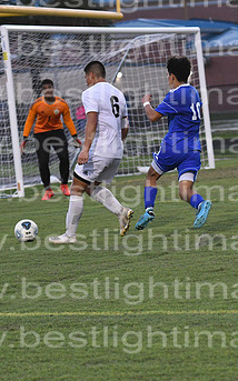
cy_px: 169
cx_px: 166
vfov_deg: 9.9
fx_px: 2203
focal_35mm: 212
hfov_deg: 6.2
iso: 1600
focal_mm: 82
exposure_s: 1/800
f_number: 3.2
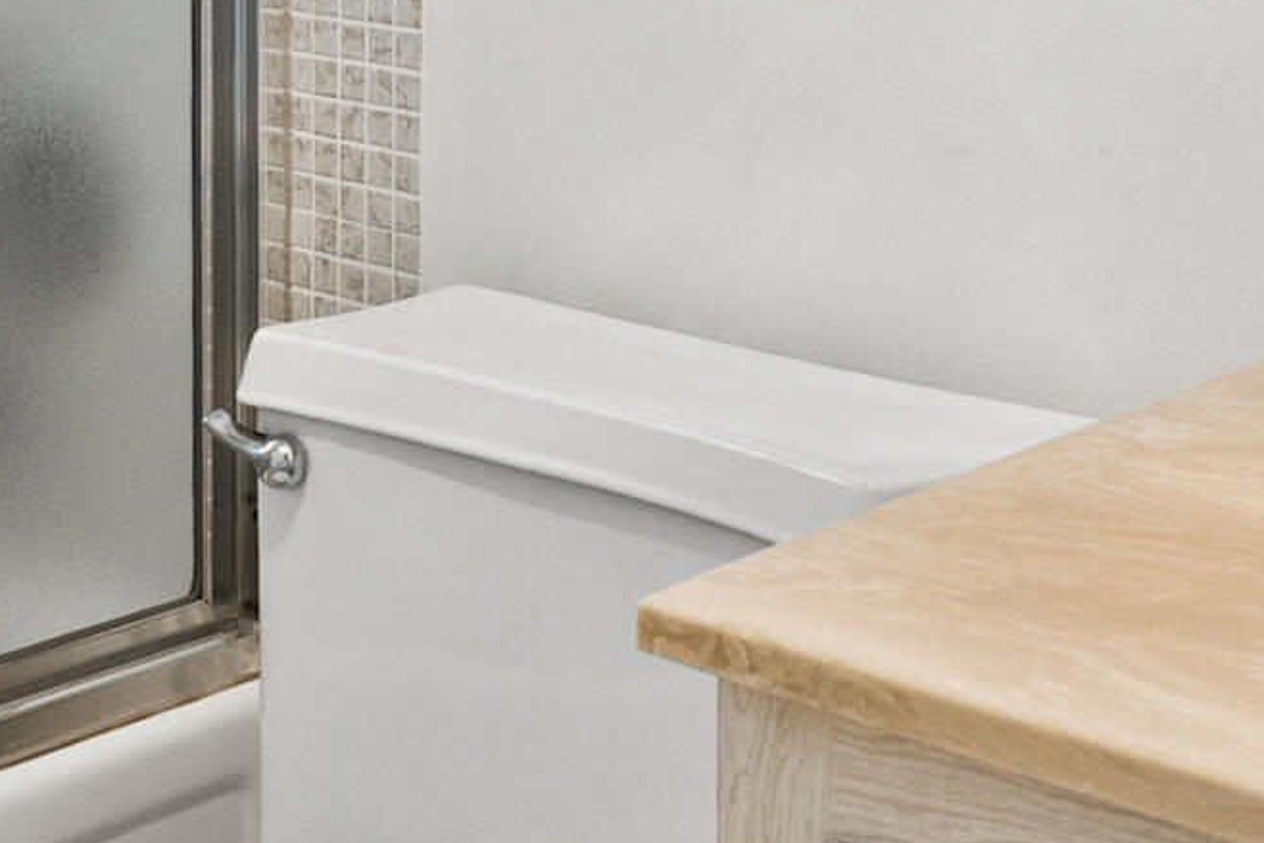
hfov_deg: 27.5
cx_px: 830
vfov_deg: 17.2
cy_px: -345
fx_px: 2564
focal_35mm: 73
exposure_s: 1/80
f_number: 8
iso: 1600
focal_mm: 16
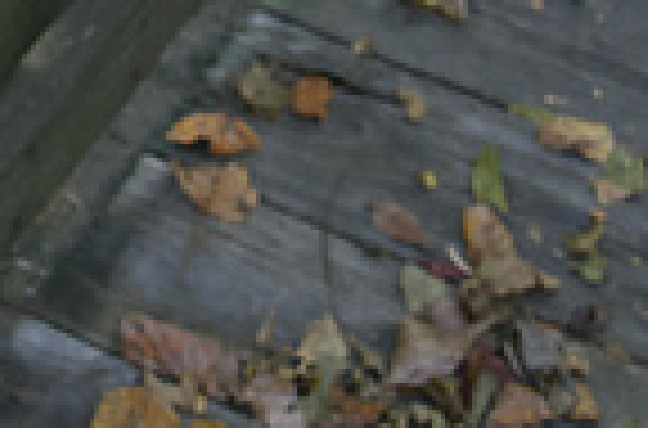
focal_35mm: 187
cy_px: -378
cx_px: -162
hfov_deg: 10.8
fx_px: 3355
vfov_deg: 7.1
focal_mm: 28
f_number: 5.6
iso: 1600
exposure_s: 1/125
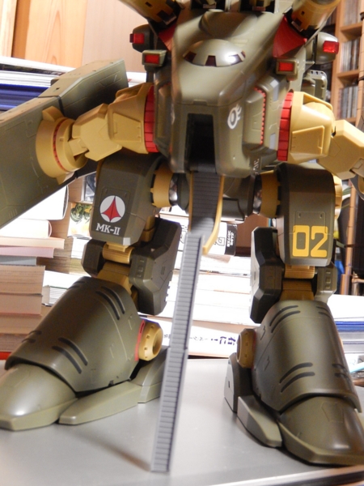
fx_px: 813
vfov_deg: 33.2
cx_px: 182
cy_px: 243
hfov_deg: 25.2
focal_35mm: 58
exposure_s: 1/4
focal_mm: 10.4
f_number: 4.6
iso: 800
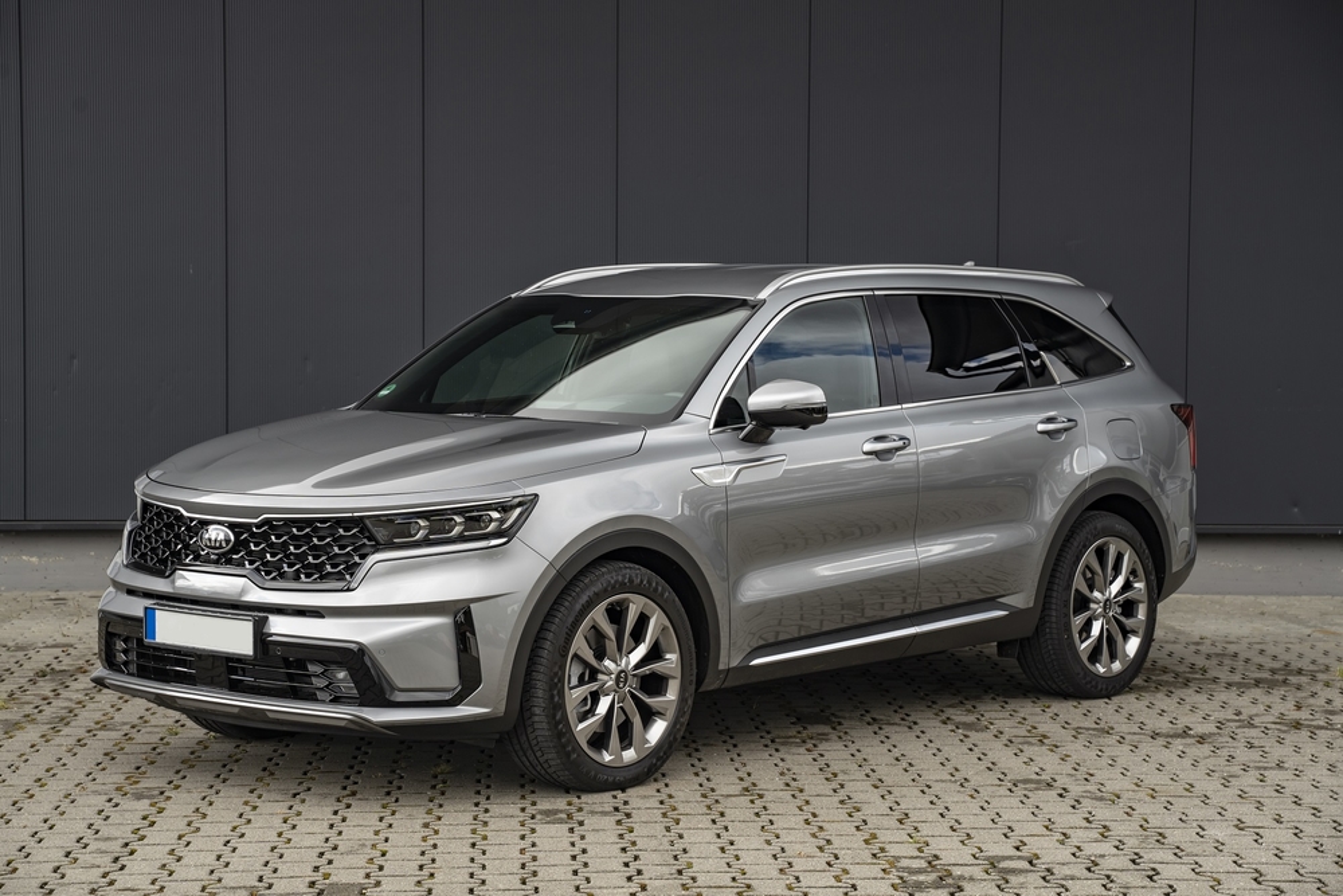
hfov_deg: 27.0
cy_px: 448
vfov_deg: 18.2
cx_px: 672
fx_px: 2798
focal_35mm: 75
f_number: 8
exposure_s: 1/50
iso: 200
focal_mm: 75
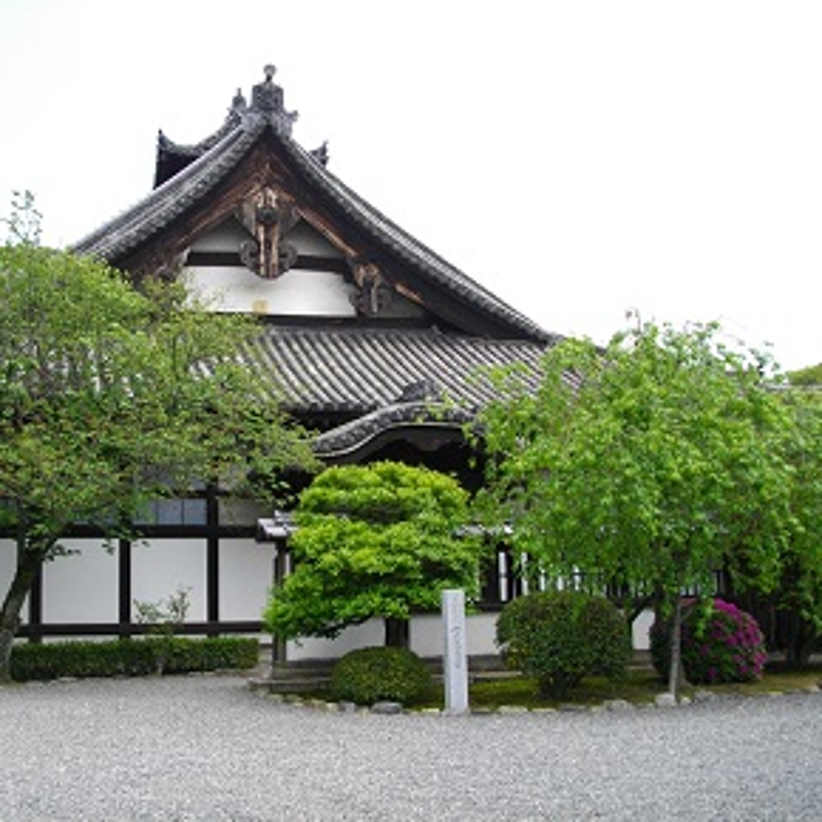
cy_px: 411
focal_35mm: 38
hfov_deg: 43.5
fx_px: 1021
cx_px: 302
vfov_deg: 43.9
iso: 100
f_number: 2.9
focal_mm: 5.7
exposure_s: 1/400
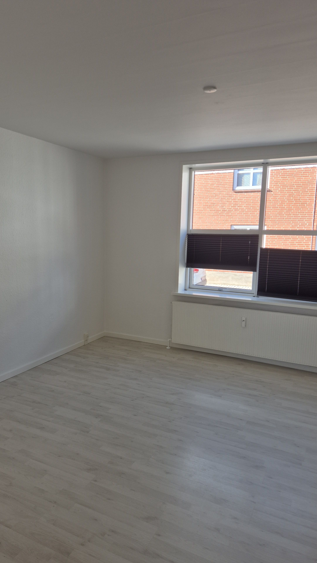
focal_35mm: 26
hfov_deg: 44.2
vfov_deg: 71.9
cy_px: 287
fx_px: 389
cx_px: 134
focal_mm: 5.4
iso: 25
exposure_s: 1/225
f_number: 1.8
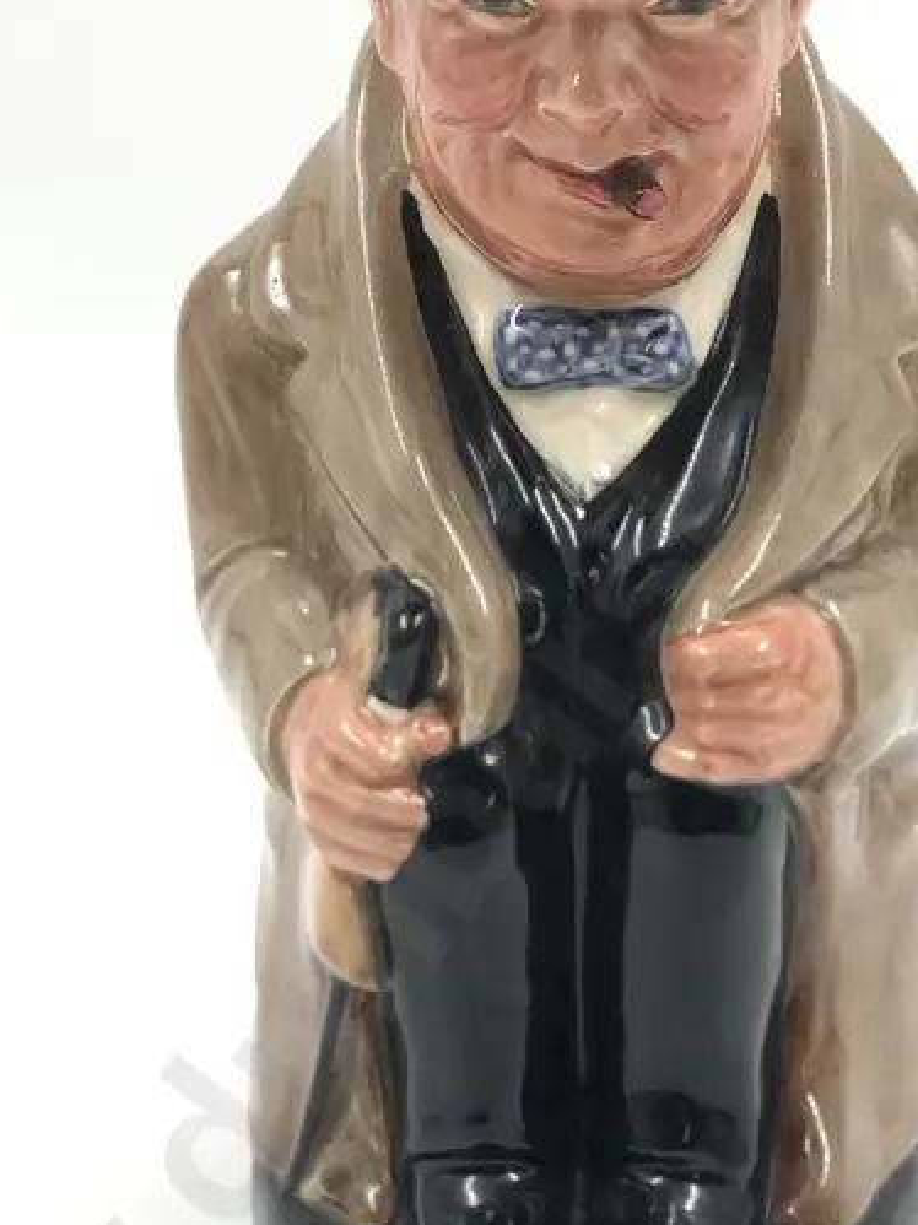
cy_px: 648
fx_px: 4139
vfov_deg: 16.8
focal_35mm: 117
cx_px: 604
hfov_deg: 12.6
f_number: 2.8
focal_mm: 6.6
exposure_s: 1/100
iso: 25
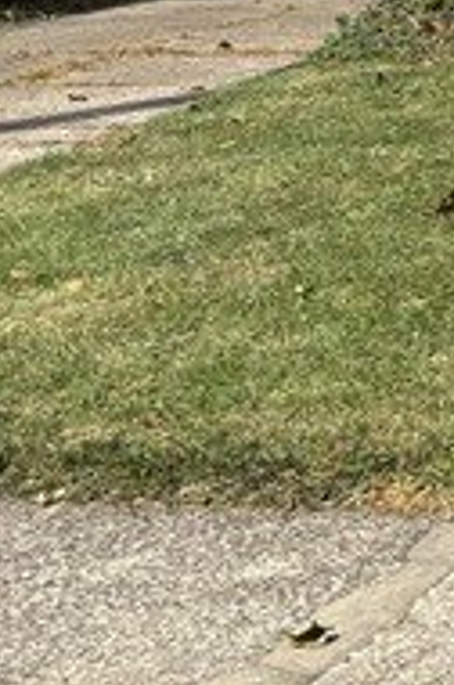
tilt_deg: +4.5
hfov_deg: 8.0
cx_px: 1376
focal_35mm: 146
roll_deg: -0.3
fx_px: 2772
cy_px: -440
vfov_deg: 13.1
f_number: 1.6
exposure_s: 1/2451
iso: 50
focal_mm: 5.96
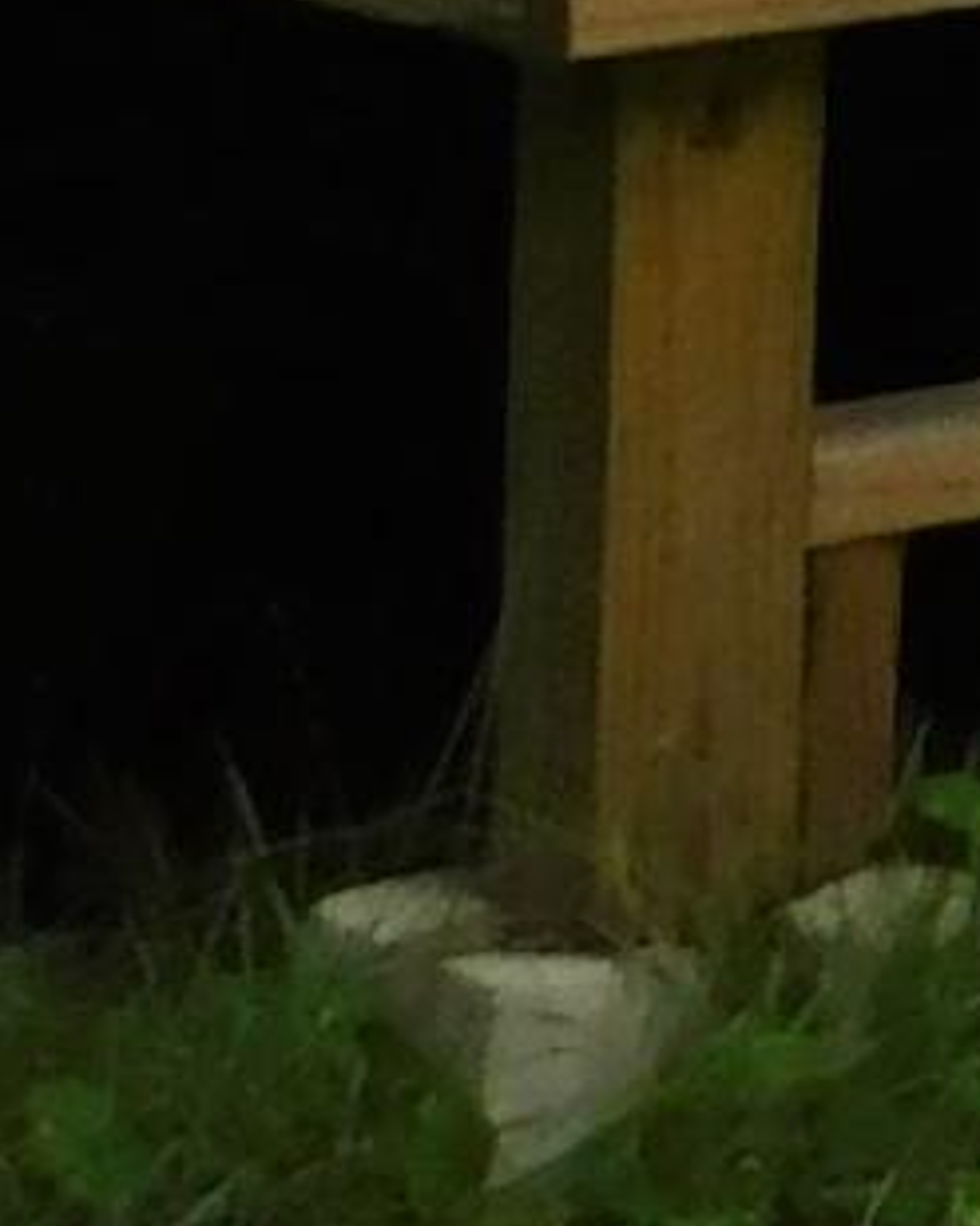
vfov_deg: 6.1
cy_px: -2805
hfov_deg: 4.6
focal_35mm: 284
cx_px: 5023
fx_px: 10302
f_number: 3.2
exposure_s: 1/400
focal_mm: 5.3
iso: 125
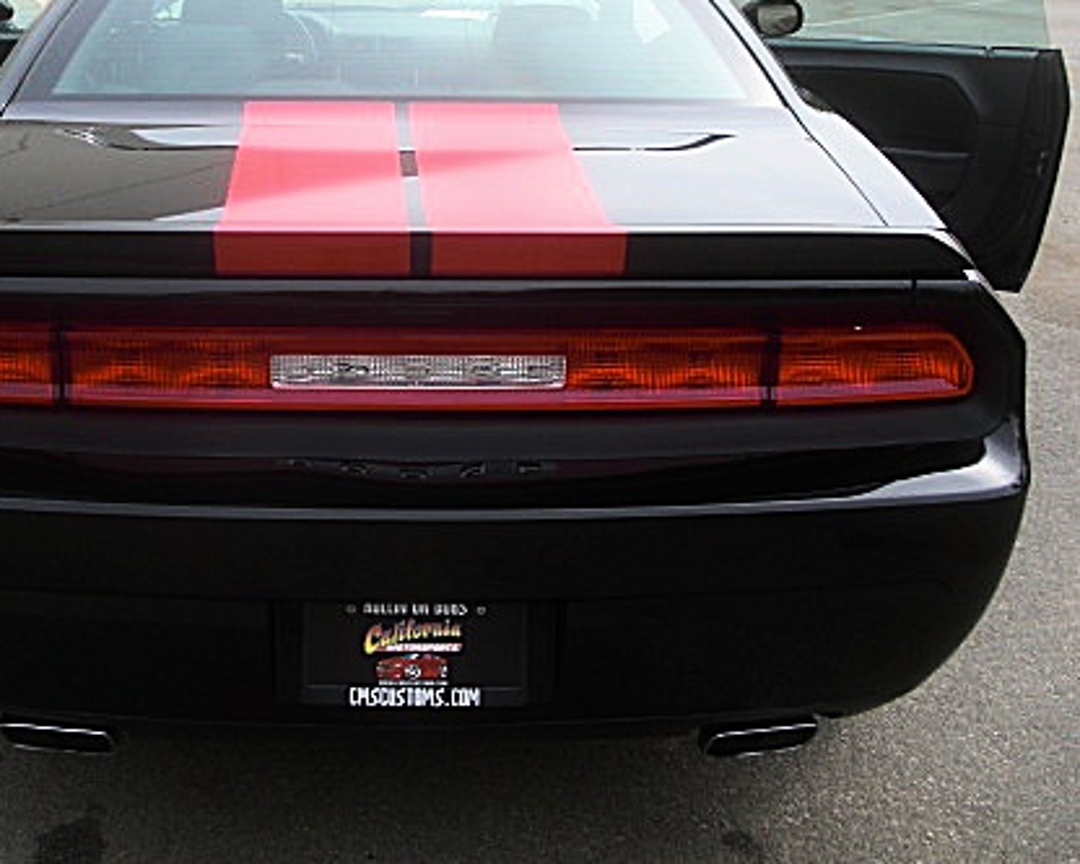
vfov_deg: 27.9
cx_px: 356
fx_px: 1726
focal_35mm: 54
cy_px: 270
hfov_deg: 34.4
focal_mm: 6.3
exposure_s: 1/400
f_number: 2.8
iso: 50
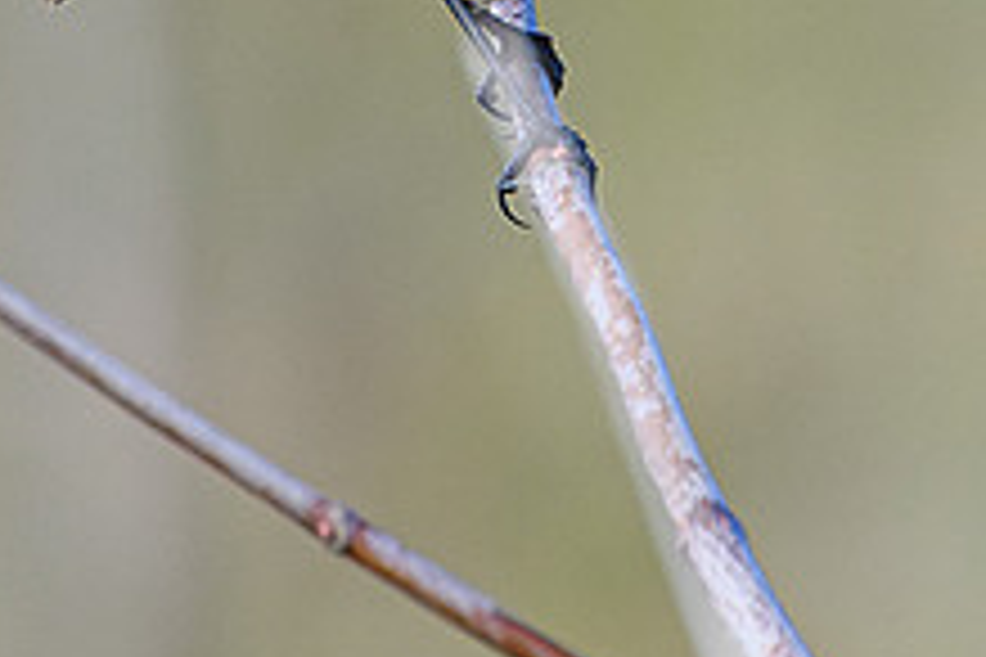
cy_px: -117
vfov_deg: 0.5
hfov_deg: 0.8
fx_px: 73095
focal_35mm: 2669
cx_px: 393
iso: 900
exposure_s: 1/1600
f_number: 6.3
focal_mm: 400
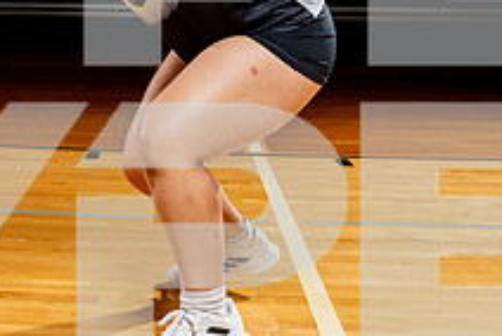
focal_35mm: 80
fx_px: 1117
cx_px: 38
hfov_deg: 24.5
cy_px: -58
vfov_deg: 16.5
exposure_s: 1/250
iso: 100
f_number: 5.6
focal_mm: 28
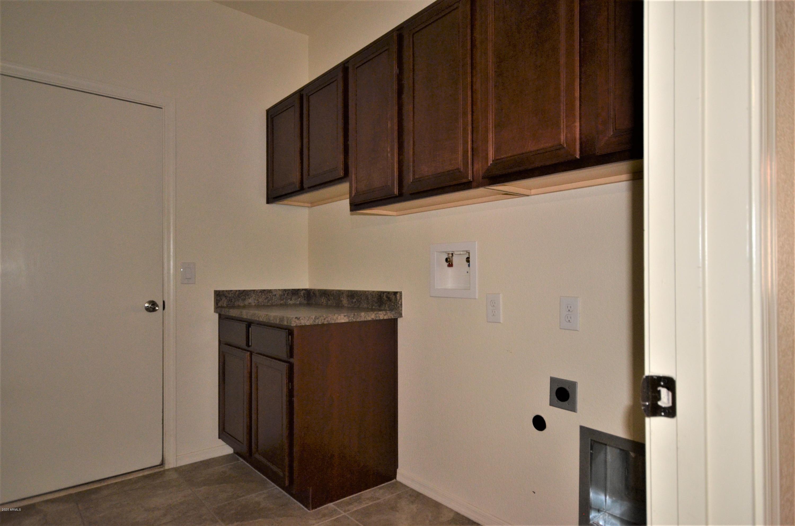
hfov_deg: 81.3
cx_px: 398
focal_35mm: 21
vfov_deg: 59.3
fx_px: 463
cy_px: 263
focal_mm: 14
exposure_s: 1/60
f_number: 4.8
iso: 800
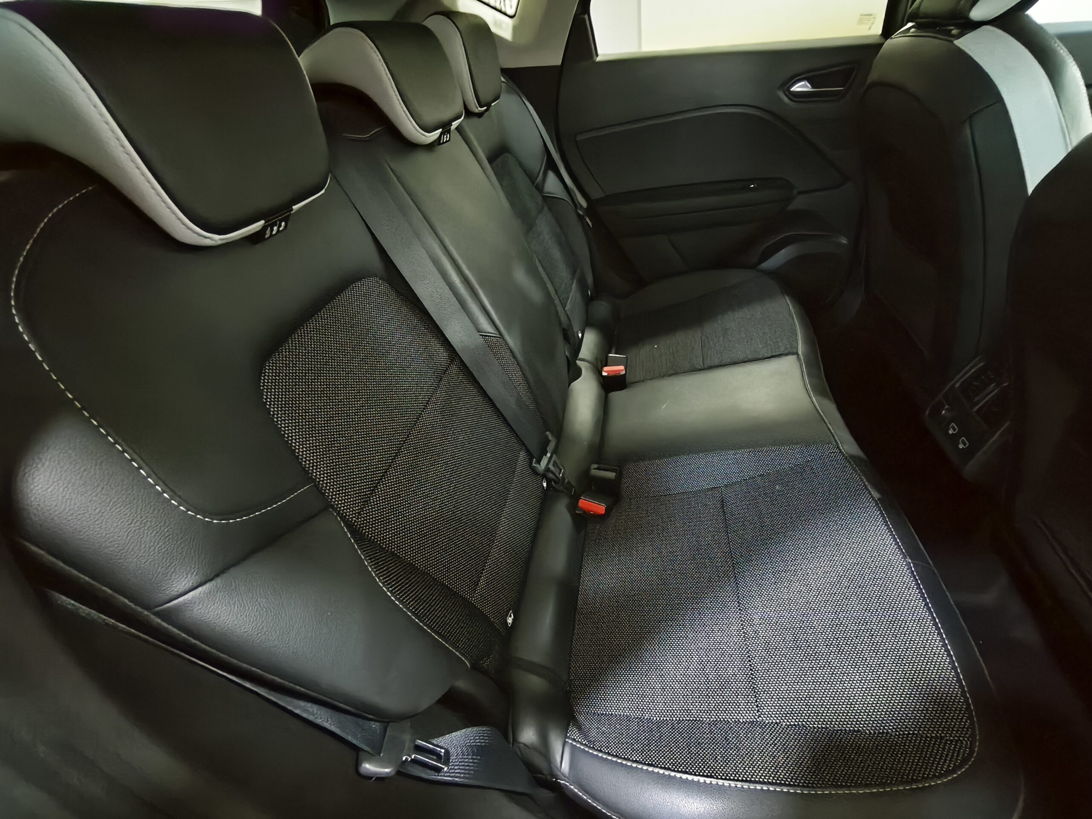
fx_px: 473
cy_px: 410
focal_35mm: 15
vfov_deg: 81.7
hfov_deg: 98.2
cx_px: 546
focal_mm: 1.91
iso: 6400
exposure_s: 1/7.14
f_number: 2.2
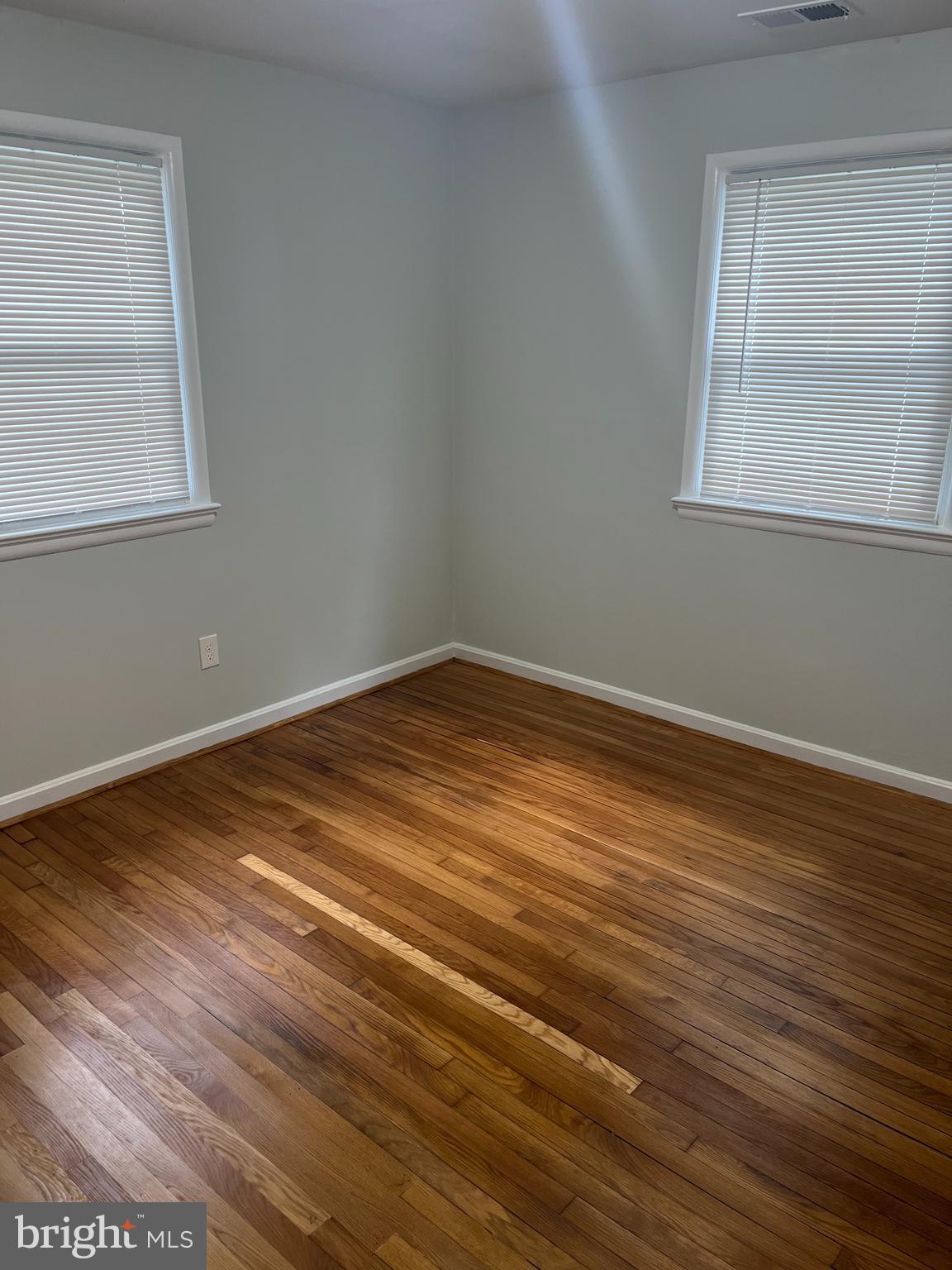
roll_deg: +0.2
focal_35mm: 26
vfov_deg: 67.3
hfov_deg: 53.1
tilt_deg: -18.7
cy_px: 635
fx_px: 953
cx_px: 476
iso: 80
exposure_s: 1/60
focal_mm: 5.1
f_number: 1.6
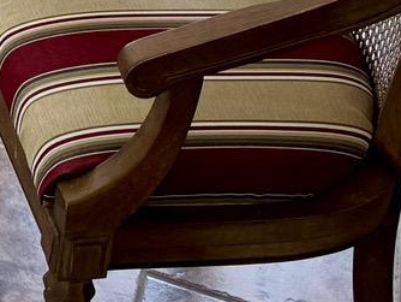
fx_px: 1704
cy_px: -546
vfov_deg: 8.7
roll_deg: -2.2
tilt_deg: -20.5
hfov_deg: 12.2
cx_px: -352
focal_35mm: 147
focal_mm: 6.76
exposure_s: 1/506
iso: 80
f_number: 1.78
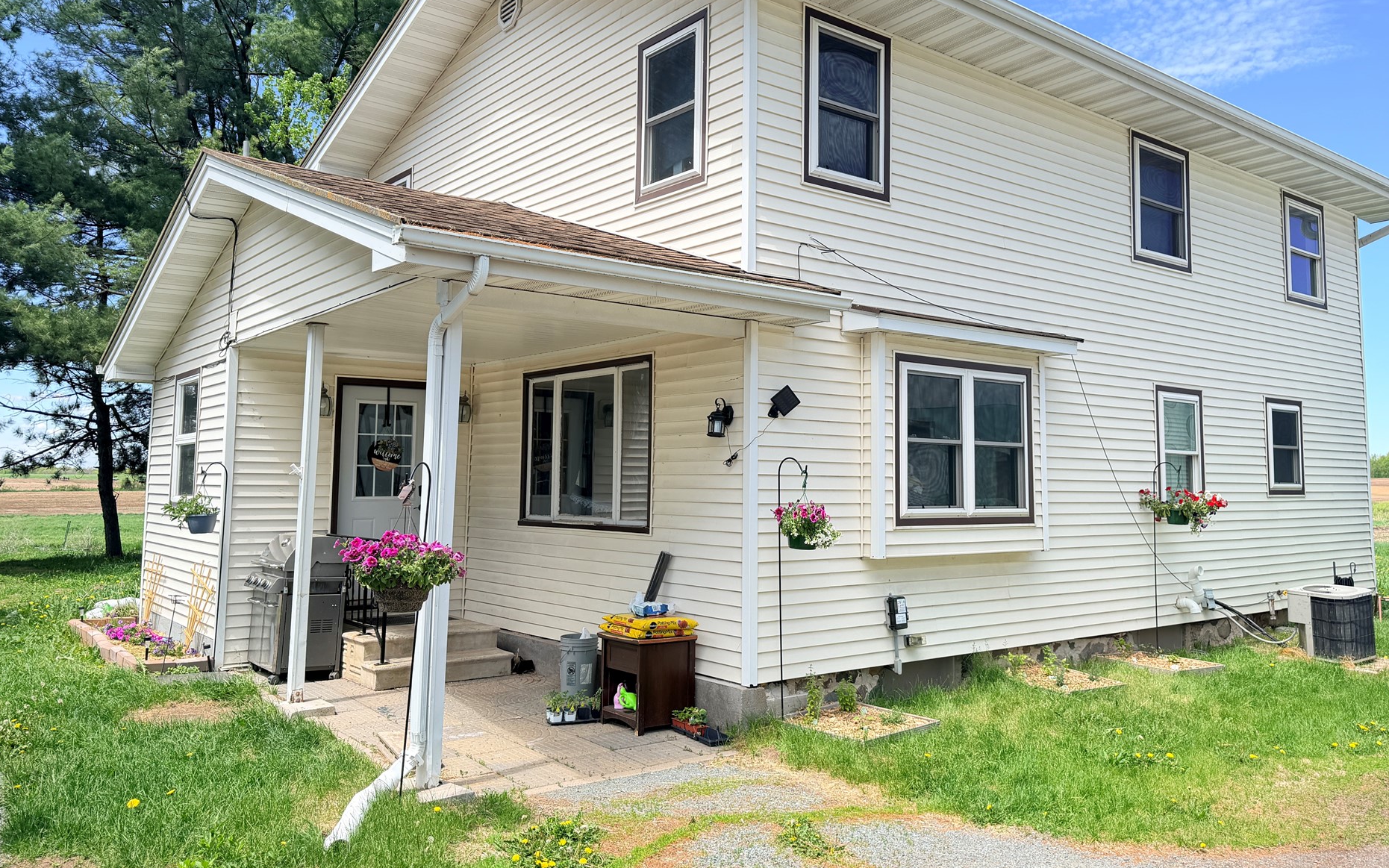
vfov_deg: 44.4
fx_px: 1060
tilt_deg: +5.4
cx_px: 734
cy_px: 372
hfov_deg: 66.4
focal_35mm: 28
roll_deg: -0.3
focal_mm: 6.76
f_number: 1.78
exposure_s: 1/2110
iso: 100
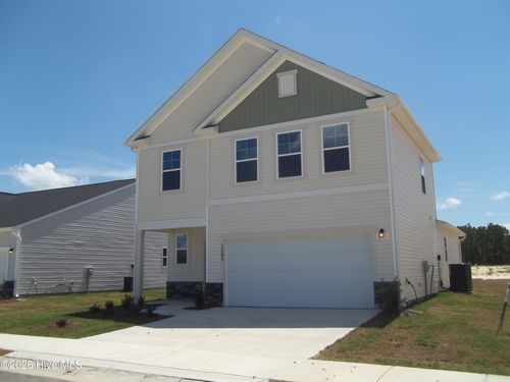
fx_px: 471
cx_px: 255
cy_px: 191
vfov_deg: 44.2
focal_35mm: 32
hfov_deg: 56.8
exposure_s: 1/250
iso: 64
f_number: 8.8
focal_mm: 5.7
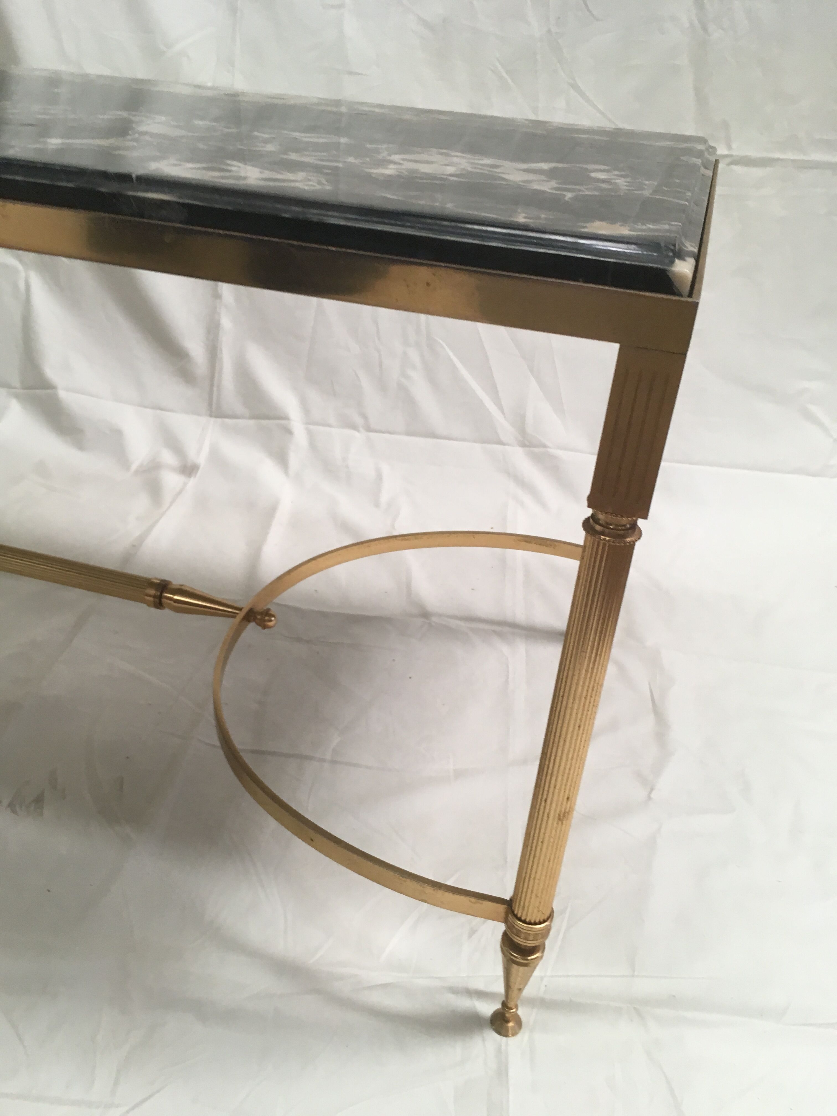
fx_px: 935
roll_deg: -5.7
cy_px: 558
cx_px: 418
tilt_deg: -29.4
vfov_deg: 61.7
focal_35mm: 29
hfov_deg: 48.2
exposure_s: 1/33
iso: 50
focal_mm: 4.15
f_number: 2.2
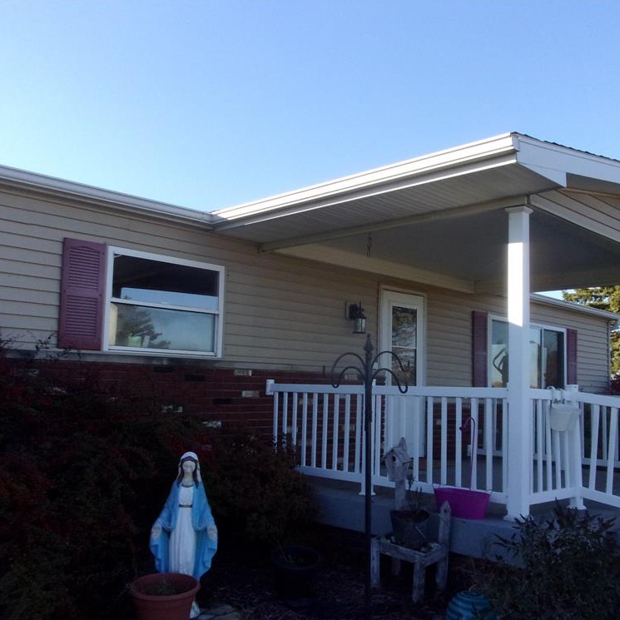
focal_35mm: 34
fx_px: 689
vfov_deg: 48.4
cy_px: 317
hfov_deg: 48.3
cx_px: 351
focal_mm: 5.1
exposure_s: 1/100
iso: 200
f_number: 10.8
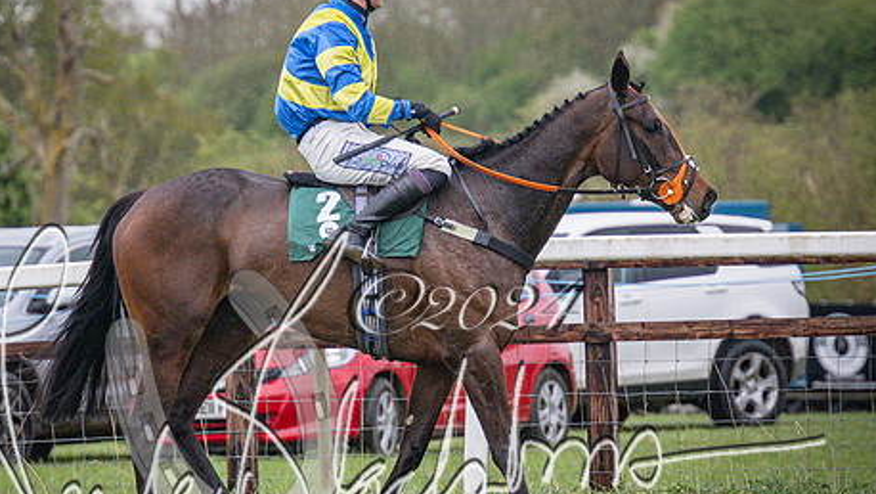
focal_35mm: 489
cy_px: 145
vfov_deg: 2.5
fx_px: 11362
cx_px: 355
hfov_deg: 4.4
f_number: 4
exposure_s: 1/1000
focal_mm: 170
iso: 1600
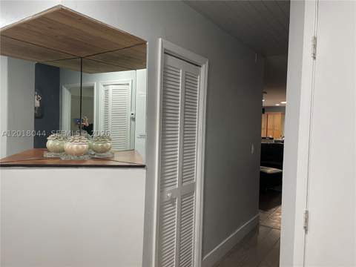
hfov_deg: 67.3
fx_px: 267
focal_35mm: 26
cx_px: 178
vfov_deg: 53.1
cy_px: 134
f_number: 1.6
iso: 125
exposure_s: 1/60
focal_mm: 4.2
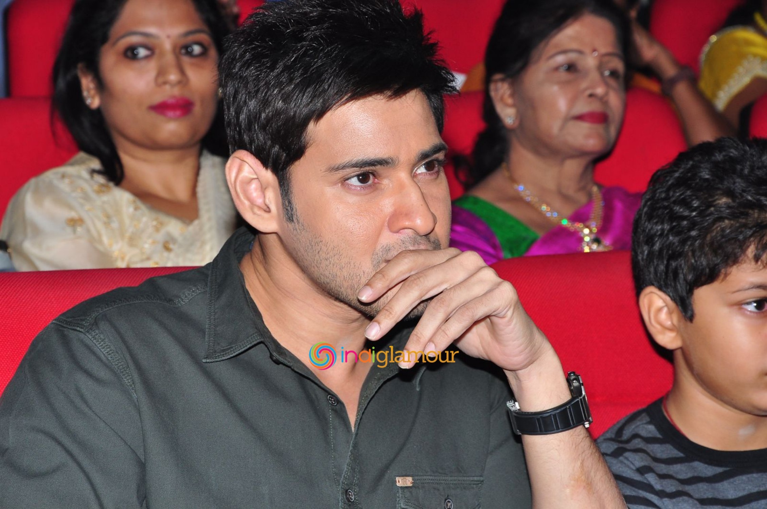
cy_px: 254
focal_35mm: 158
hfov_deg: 13.1
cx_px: 384
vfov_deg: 8.7
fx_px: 3352
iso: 400
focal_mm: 105
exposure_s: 1/125
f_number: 10
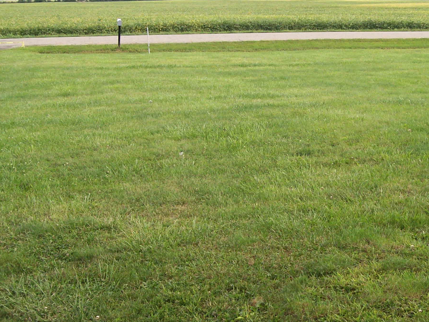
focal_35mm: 60
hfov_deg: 32.1
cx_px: 252
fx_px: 744
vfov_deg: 24.4
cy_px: 131
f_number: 2.7
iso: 80
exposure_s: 1/271
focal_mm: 6
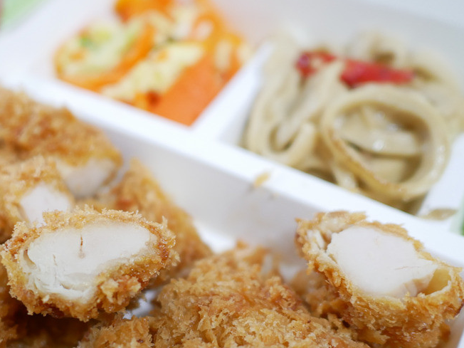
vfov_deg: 31.2
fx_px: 617
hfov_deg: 41.0
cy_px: 236
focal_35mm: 46
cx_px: 176
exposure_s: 1/60
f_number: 1.7
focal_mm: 15
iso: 640
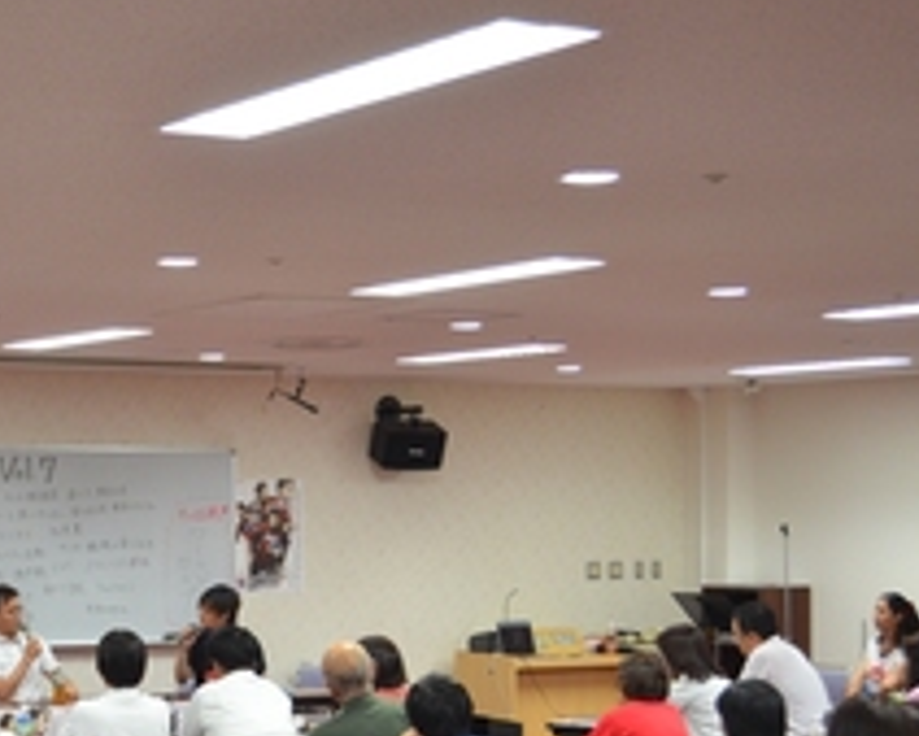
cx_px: 35
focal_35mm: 81
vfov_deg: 18.8
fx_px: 2202
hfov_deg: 22.8
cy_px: 571
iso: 800
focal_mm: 29
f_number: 4.5
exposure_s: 1/30
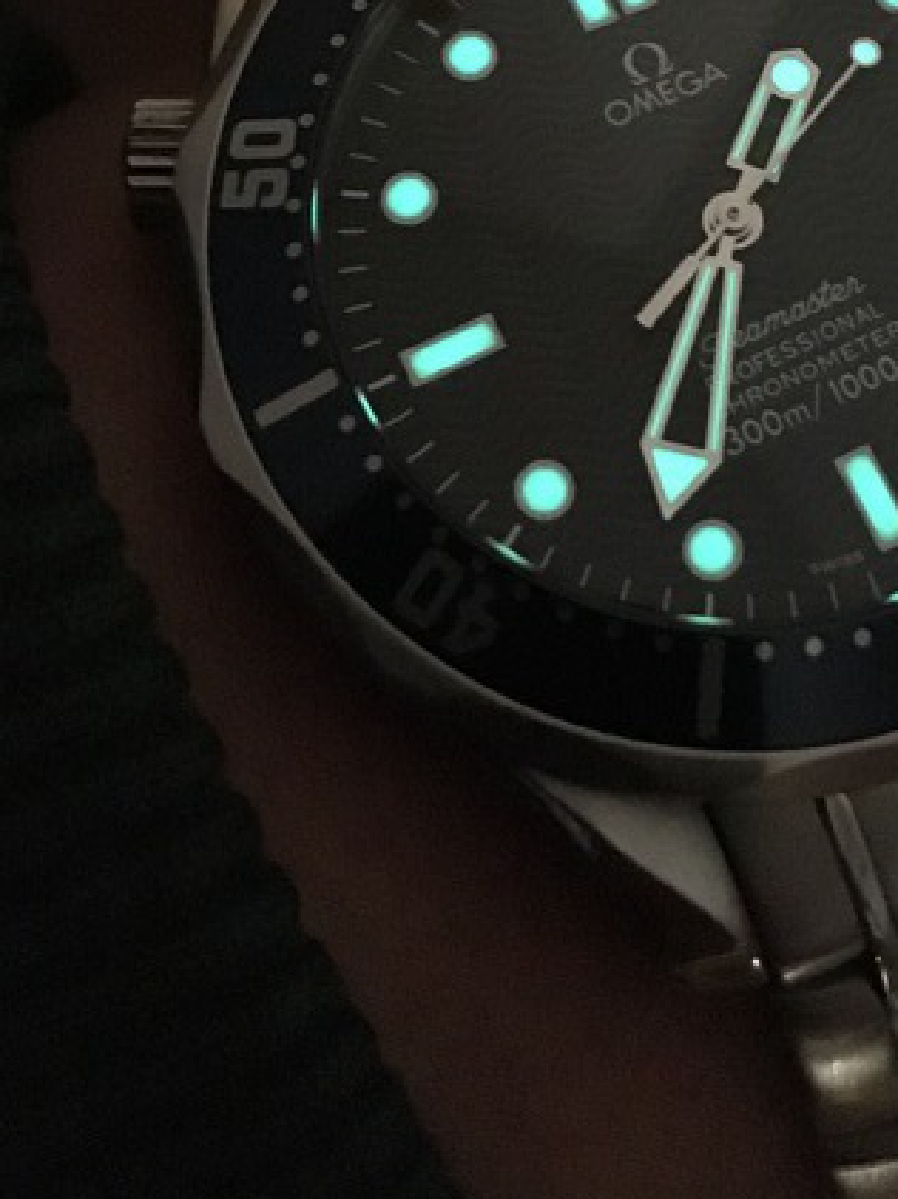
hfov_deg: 26.1
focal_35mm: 55
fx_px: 1904
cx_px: 691
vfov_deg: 32.8
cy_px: 80
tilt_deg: -68.4
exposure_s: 1/17
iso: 2000
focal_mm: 4.15
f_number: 2.2
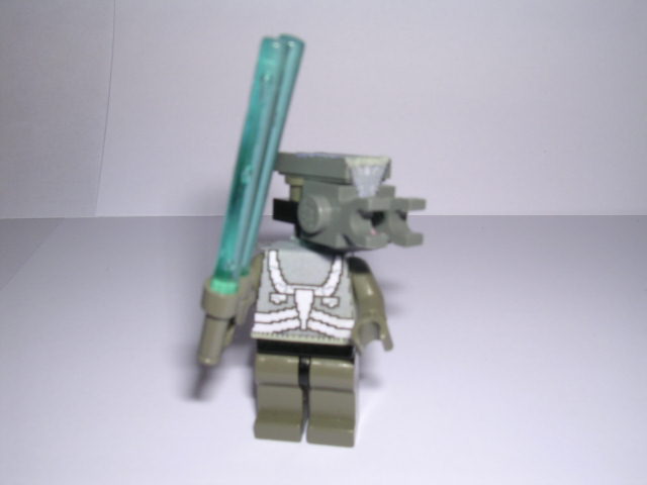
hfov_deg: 49.0
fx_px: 710
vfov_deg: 37.7
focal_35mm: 38
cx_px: 324
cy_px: 242
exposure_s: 1/60.1
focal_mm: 5.8
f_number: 5.6
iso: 100
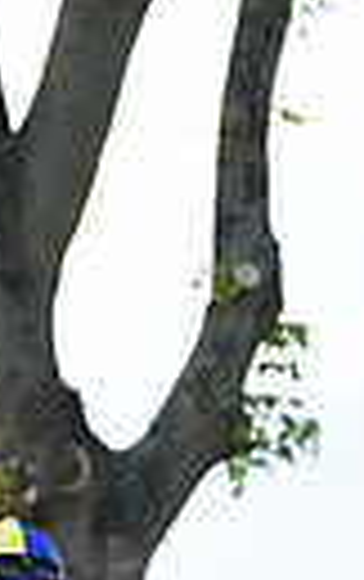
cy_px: 994
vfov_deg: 2.9
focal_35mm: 710
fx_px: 11232
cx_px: 99
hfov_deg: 1.9
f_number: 5
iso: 1000
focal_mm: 200
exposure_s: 1/640
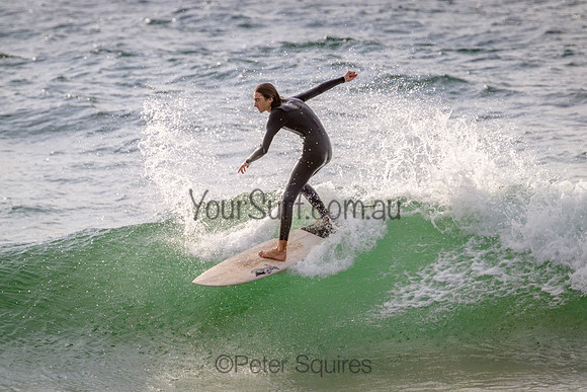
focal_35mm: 830
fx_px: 13535
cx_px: 304
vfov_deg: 1.7
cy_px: 189
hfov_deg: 2.5
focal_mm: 800
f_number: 11
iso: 720
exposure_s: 1/2000
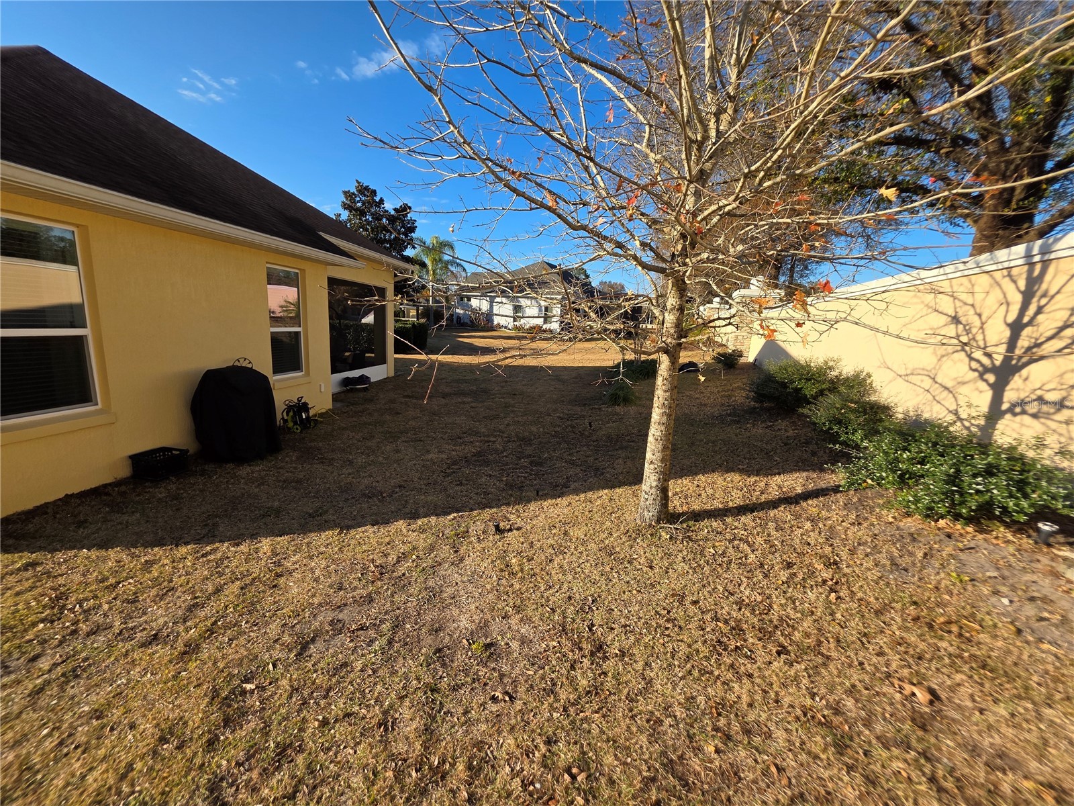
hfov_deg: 106.2
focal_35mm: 13
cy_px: 403
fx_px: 403
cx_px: 537
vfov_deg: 89.9
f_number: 1.9
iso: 40
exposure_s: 1/1304
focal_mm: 2.2
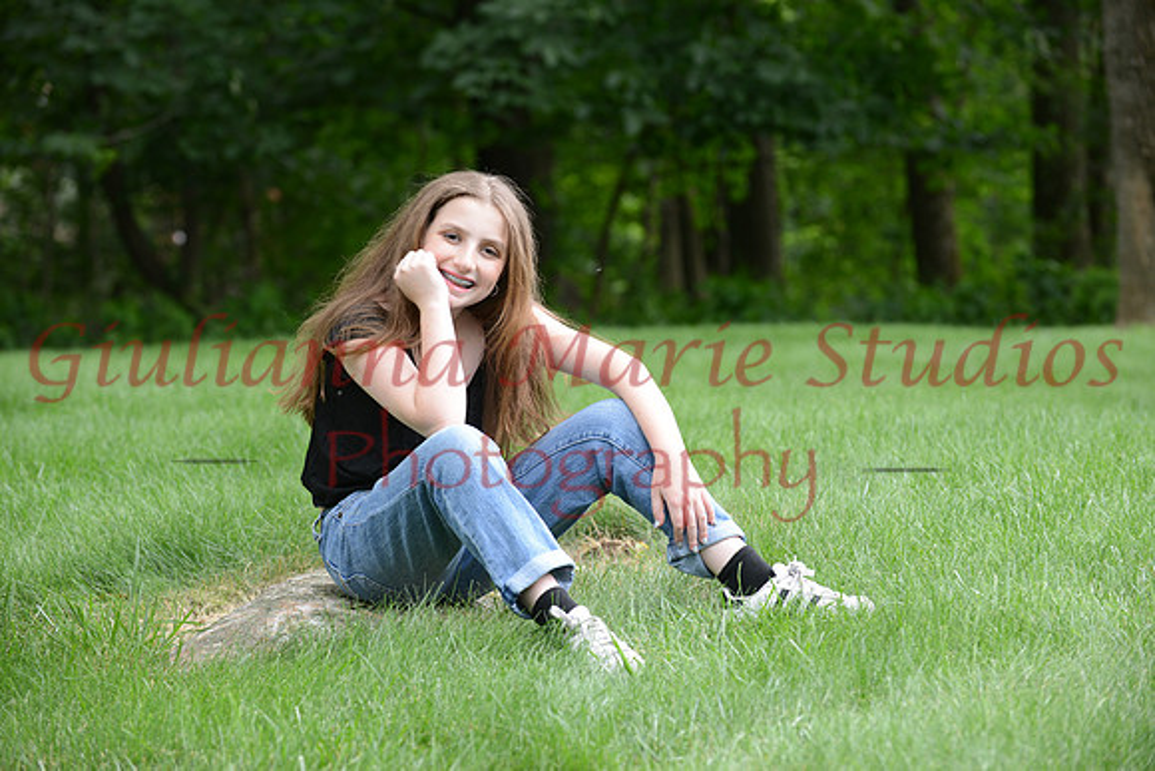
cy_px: 386
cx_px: 578
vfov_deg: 11.8
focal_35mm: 116
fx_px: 3722
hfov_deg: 17.6
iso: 400
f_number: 5.6
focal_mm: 116
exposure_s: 1/80
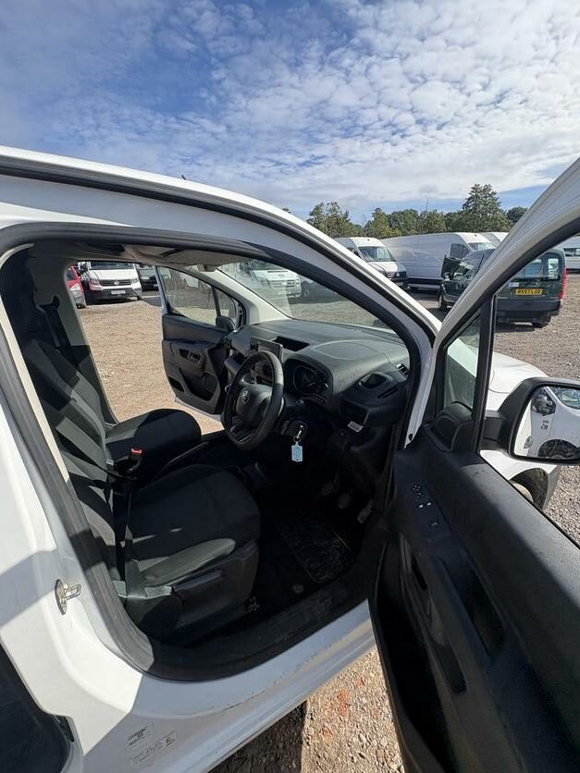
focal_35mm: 15
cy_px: 376
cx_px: 295
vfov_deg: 98.1
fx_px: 335
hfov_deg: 81.7
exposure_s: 1/804
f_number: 2.2
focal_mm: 2.22
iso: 64
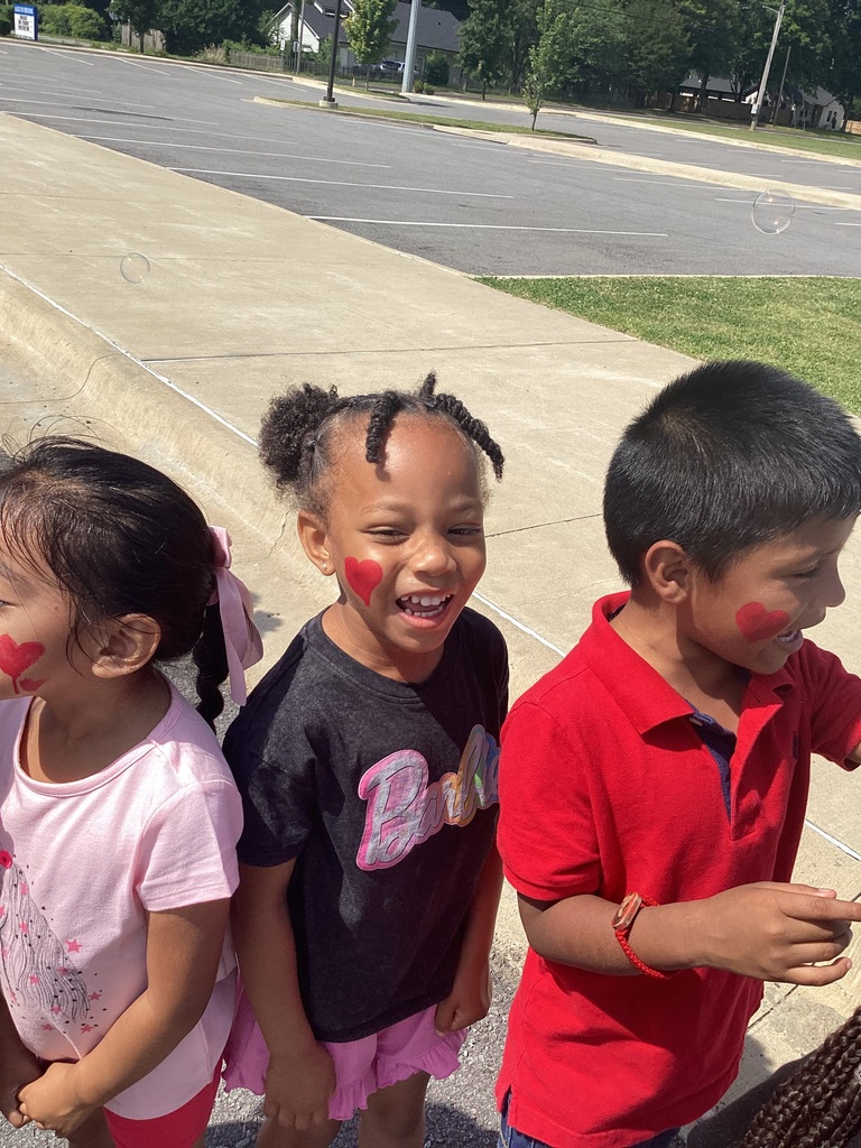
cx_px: 430
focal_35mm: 31
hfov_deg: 45.4
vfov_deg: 58.4
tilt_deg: -26.8
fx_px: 1028
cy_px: 574
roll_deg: -6.7
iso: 25
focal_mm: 3.3
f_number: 2.4
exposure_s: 1/1253
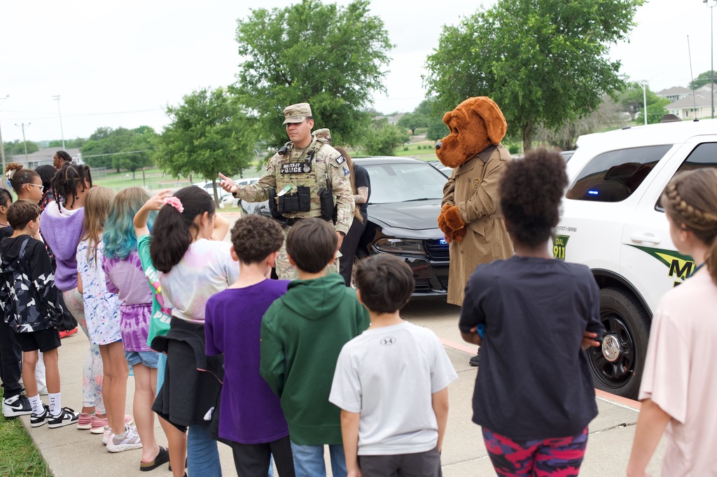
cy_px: 238
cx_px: 358
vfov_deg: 26.9
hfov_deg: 39.6
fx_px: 995
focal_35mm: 50
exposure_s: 1/1000
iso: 800
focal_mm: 50
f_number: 4
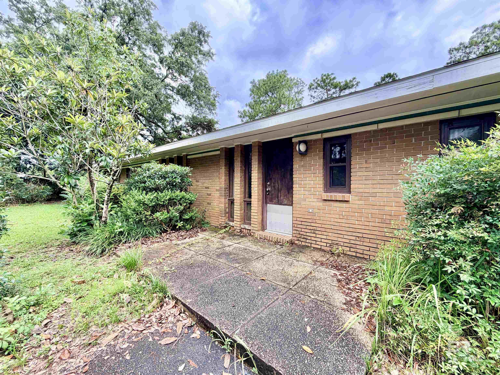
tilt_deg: +0.9
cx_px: 250
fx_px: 202
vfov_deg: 85.7
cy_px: 188
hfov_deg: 102.1
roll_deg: -0.2
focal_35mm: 14
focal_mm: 2.22
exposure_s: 1/335
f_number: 2.2
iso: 50
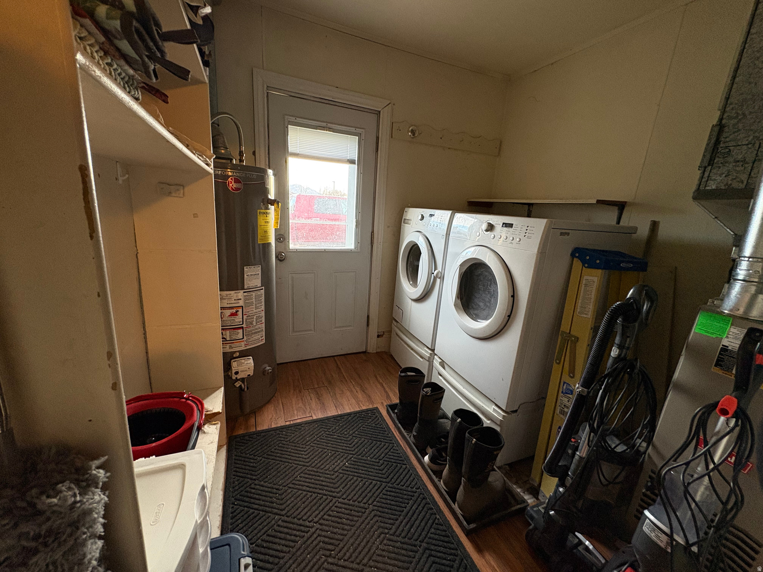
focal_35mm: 14
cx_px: 382
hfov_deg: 102.1
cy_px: 286
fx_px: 309
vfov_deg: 85.7
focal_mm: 2.22
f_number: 2.2
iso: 320
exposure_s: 1/60
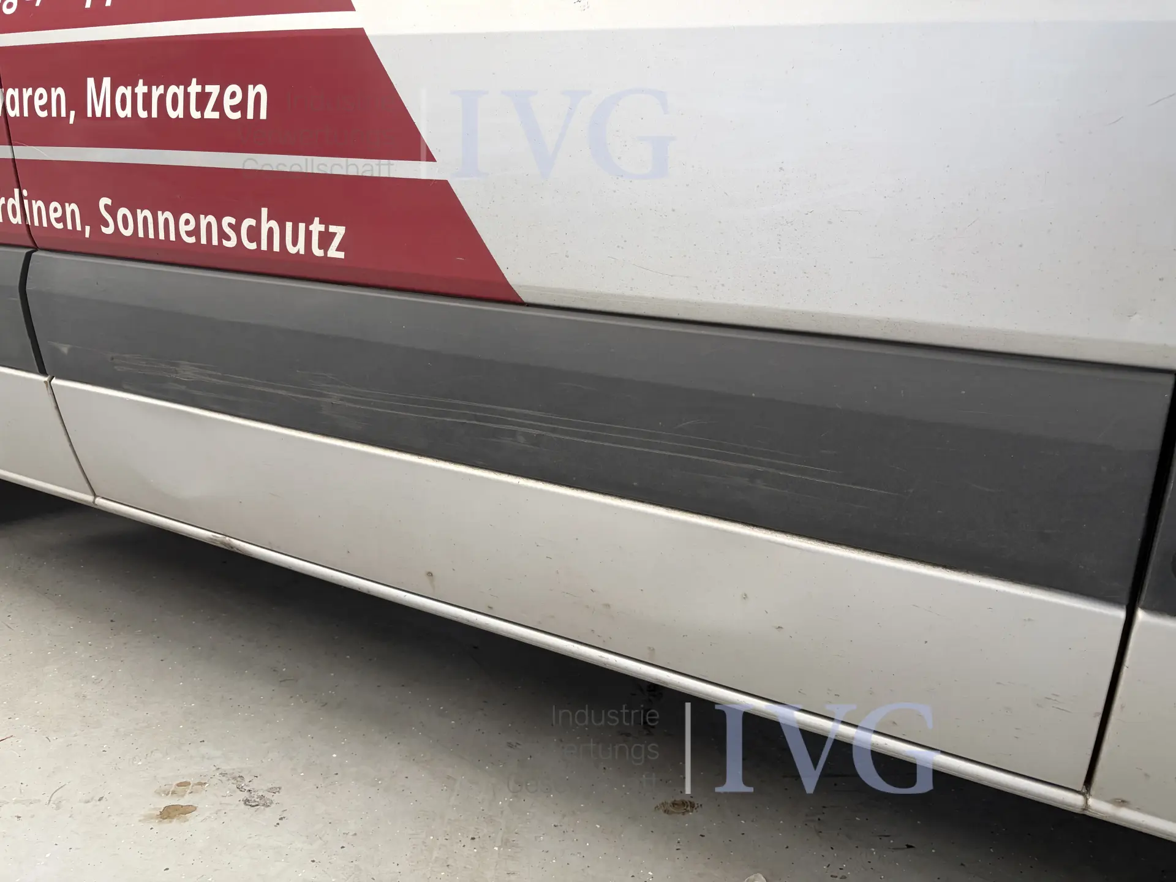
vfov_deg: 53.1
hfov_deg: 67.3
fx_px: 883
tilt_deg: -15.9
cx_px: 588
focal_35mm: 26
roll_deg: -0.2
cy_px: 441
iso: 125
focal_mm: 5.96
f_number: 1.6
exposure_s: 1/100
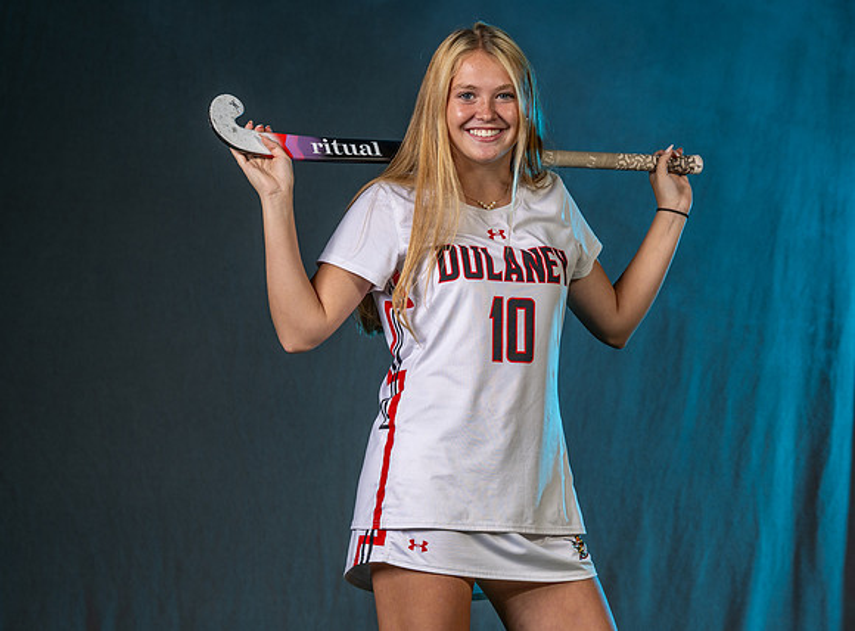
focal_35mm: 135
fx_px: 3314
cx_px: 556
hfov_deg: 14.7
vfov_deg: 10.9
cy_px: 323
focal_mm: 90
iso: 80
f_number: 5.6
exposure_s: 1/200
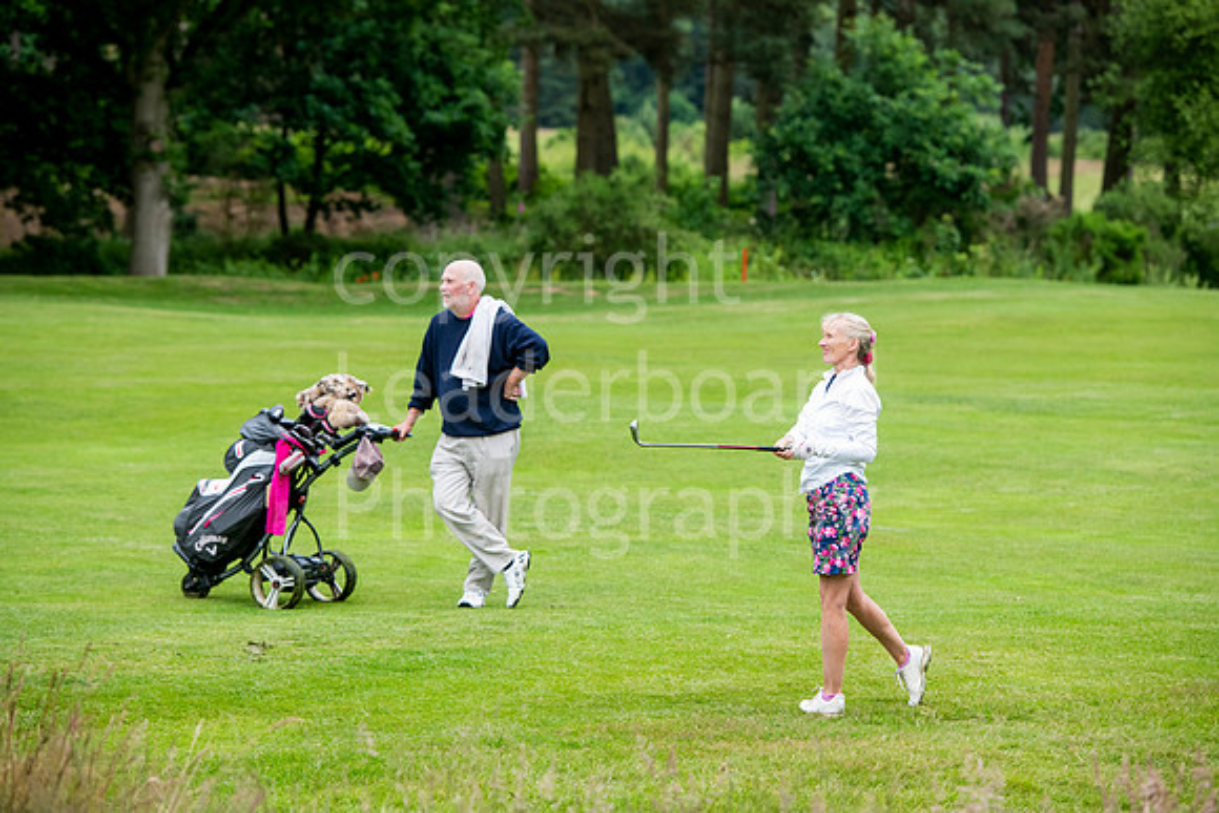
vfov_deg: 10.6
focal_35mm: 130
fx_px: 4403
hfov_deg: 15.8
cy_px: 406
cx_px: 610
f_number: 5
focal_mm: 130
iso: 800
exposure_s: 1/1250
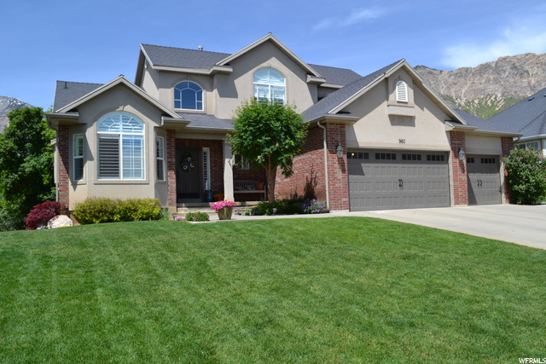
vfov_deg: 48.0
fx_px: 410
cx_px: 273
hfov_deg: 67.4
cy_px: 182
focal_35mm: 27
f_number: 8
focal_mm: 18
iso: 100
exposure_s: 1/250
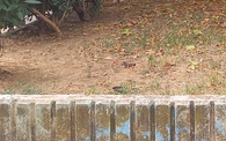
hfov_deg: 22.5
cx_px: 249
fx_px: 536
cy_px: -61
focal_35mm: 87
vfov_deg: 14.2
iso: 50
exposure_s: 1/118
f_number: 1.8
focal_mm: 4.65
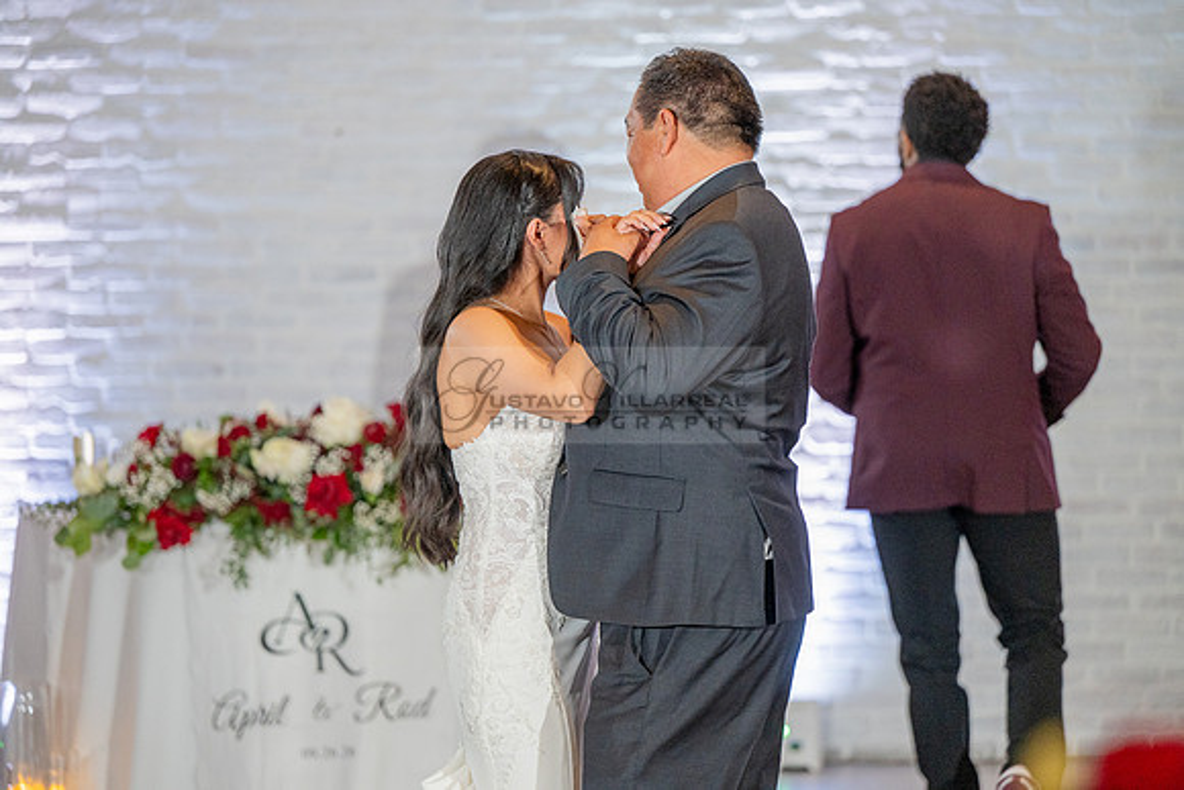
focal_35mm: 130
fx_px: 4276
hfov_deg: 15.8
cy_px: 395
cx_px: 592
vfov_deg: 10.6
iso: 1600
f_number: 2.8
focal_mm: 130
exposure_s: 1/320
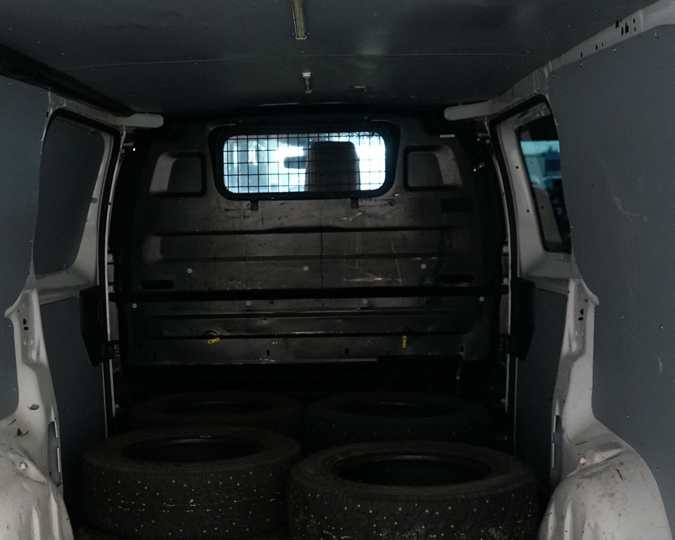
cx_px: 273
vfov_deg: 29.8
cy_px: 393
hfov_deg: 37.2
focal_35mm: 50
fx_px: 999
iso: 3200
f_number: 3.5
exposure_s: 1/160
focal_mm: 29
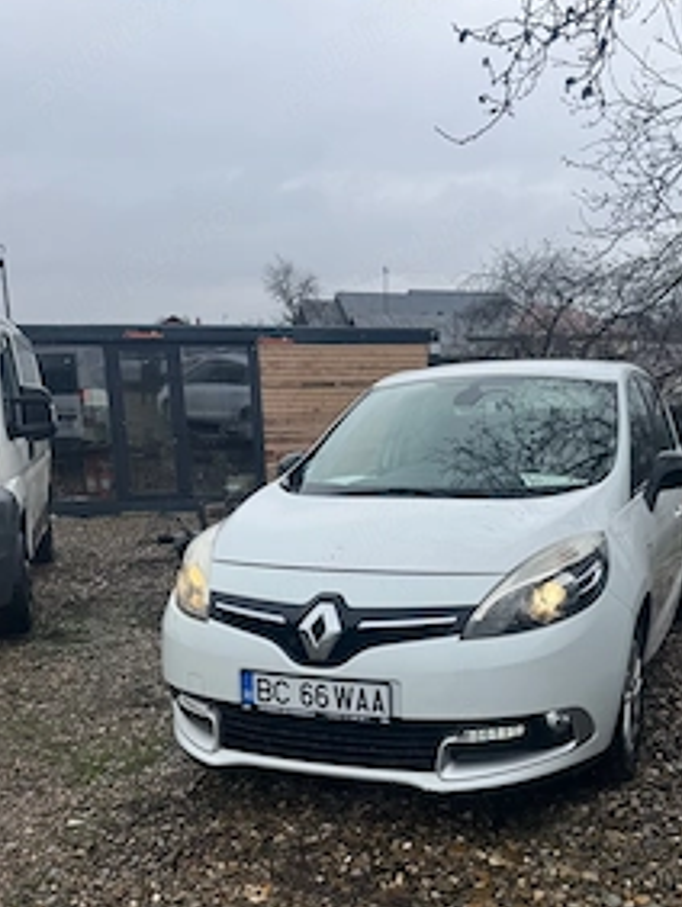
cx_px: 444
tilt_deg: -13.4
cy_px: 569
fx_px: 892
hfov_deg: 41.4
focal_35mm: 34
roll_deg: -0.2
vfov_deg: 53.3
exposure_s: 1/1493
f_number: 1.78
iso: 80
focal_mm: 6.76
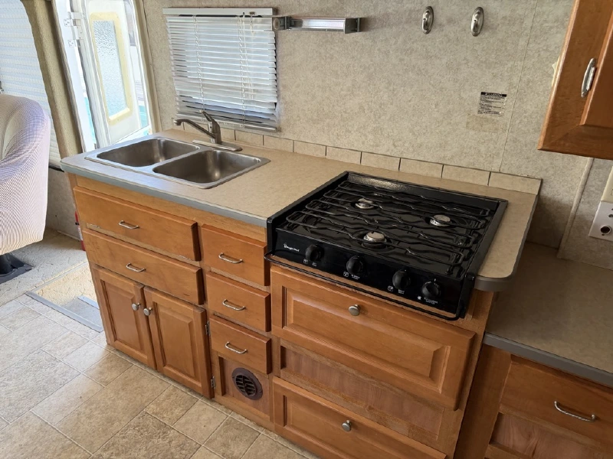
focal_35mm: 24
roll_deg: +1.4
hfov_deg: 71.6
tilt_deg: -23.4
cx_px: 306
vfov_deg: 56.8
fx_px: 425
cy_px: 230
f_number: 1.78
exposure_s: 1/160
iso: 200
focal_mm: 6.76
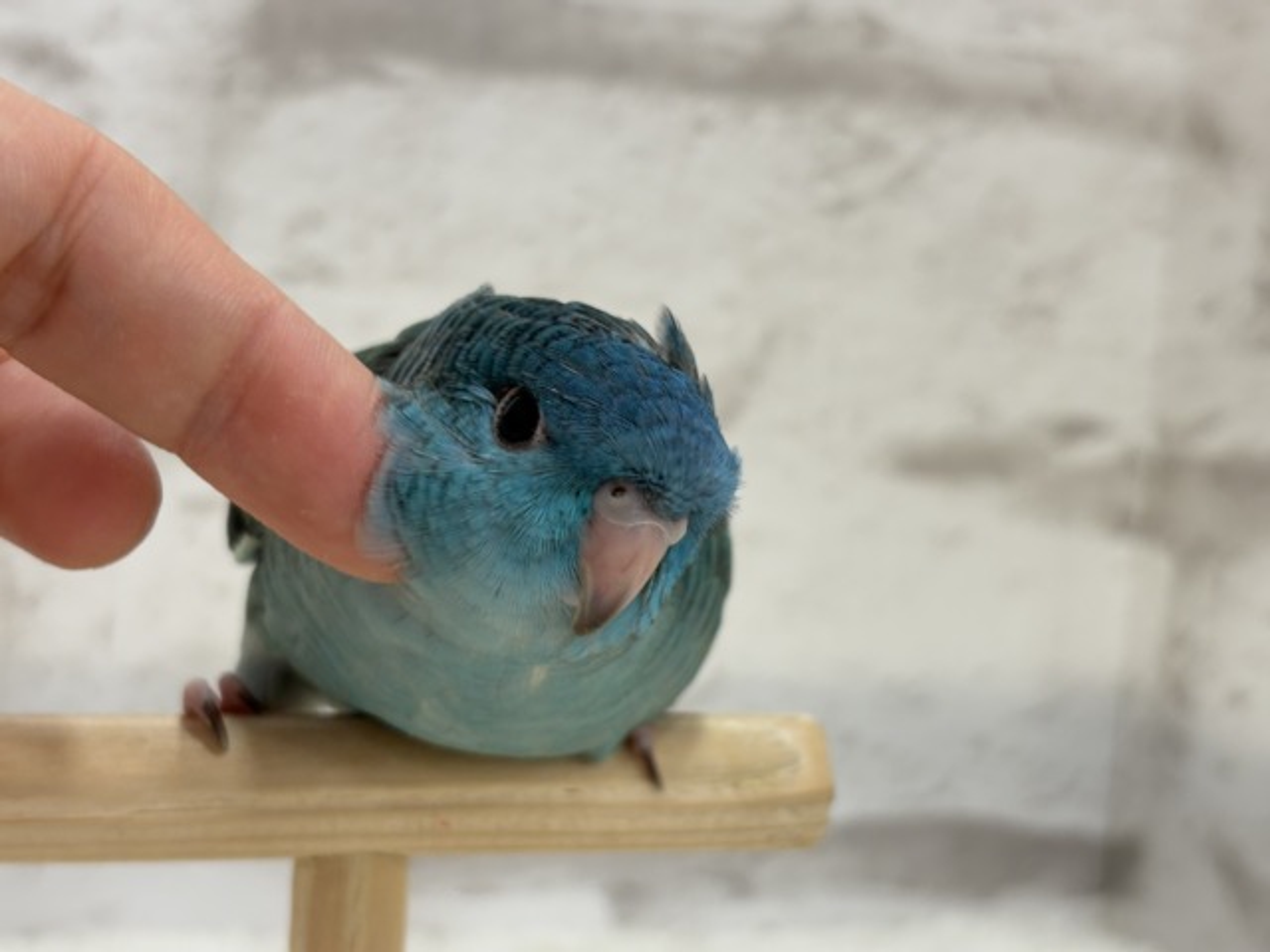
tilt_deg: -2.6
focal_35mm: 52
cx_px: 635
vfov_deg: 28.0
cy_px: 476
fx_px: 1908
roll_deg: -2.2
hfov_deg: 36.8
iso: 40
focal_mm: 5.96
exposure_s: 1/50
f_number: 1.6
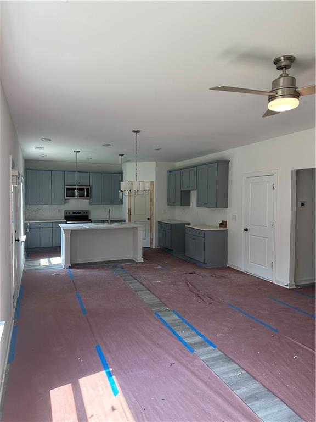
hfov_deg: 56.8
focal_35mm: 24
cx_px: 158
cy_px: 211
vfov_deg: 71.6
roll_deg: -1.0
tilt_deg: -1.4
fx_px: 292
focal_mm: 6.86
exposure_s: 1/208
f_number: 1.78
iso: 80
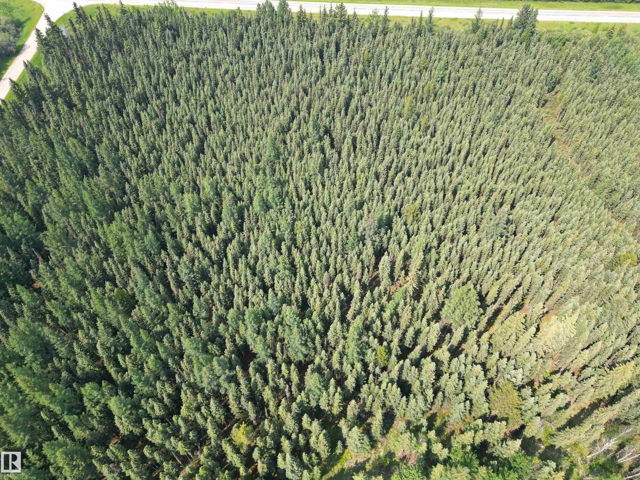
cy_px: 240
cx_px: 320
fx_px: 444
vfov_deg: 56.8
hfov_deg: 71.6
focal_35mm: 24
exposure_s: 1/1000
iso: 100
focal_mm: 6.72
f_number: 1.7
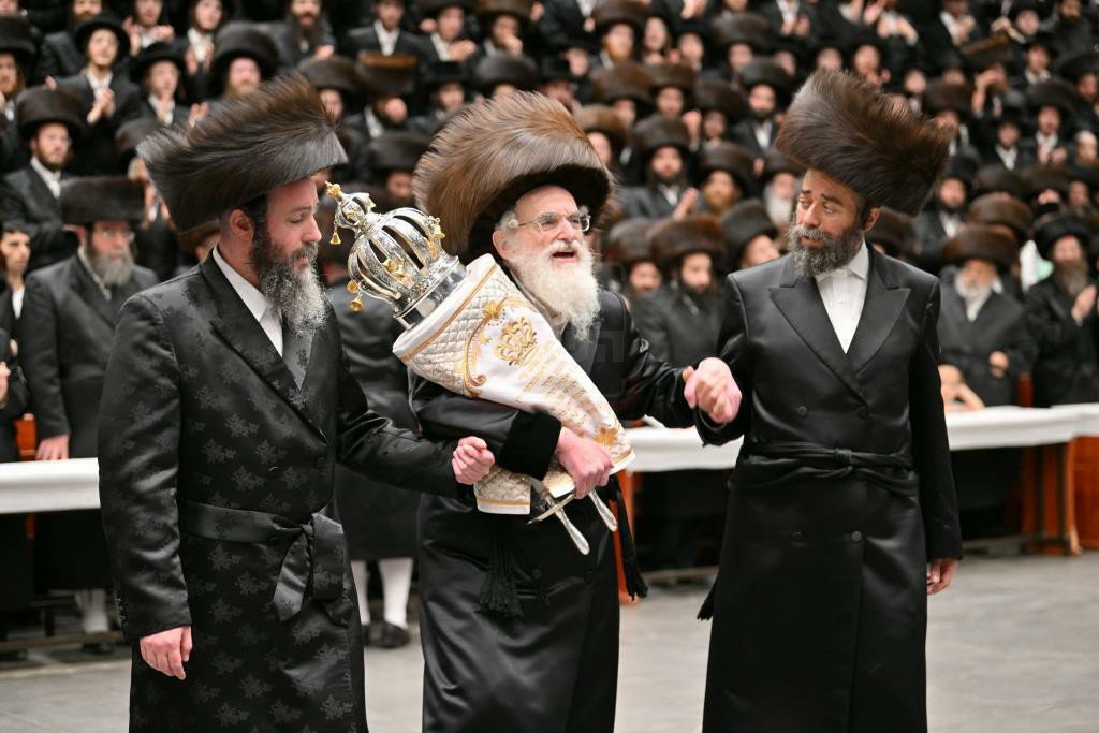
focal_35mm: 78
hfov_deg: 26.0
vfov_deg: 17.5
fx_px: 2381
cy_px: 366
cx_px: 550
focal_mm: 78
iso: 250
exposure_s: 1/200
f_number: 2.8
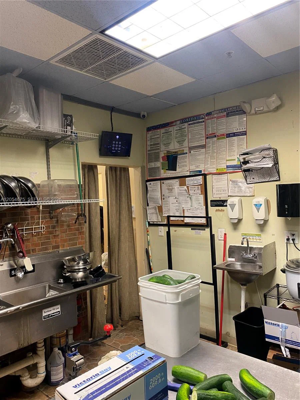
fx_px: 300
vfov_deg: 67.3
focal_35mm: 26
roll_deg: +0.6
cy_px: 200
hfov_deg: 53.1
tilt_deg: +0.2
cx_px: 150
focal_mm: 4.25
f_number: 1.8
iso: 250
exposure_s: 1/60
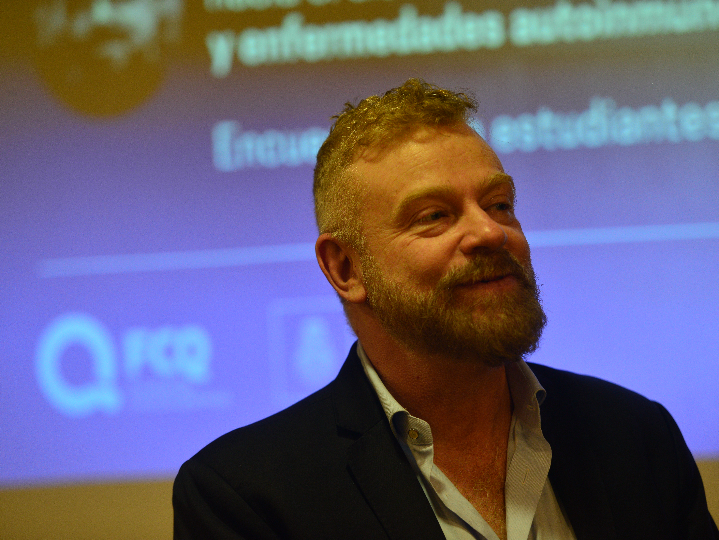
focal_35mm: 152
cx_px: 388
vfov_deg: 9.8
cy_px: 269
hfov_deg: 13.0
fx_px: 3157
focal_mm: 140
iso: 1250
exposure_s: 1/320
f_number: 2.8
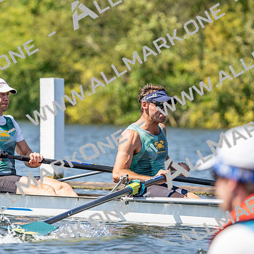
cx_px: 108
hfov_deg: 3.9
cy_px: 127
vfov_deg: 3.9
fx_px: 3694
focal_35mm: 445
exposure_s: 1/2000
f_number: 6.3
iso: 400
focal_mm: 347
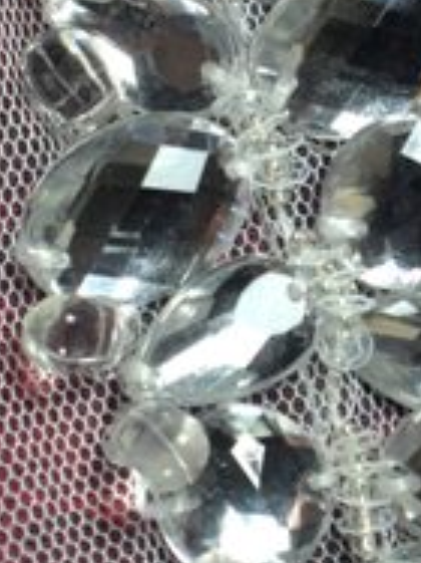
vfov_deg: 9.8
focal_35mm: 203
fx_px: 3296
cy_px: 226
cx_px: 251
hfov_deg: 7.3
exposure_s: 1/90
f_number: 4.4
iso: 80
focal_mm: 13.7
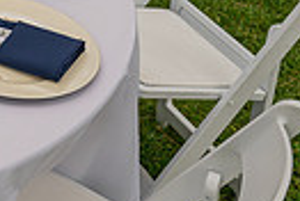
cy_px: -111
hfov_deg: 16.5
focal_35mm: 106
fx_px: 885
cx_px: -218
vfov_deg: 12.3
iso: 200
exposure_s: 1/200
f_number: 5.6
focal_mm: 24
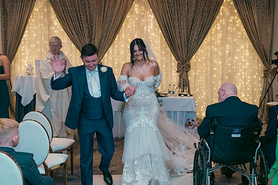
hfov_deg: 42.7
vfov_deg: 29.2
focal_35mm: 46
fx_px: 355
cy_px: 79
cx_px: 144
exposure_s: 1/160
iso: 800
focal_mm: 35
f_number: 3.5
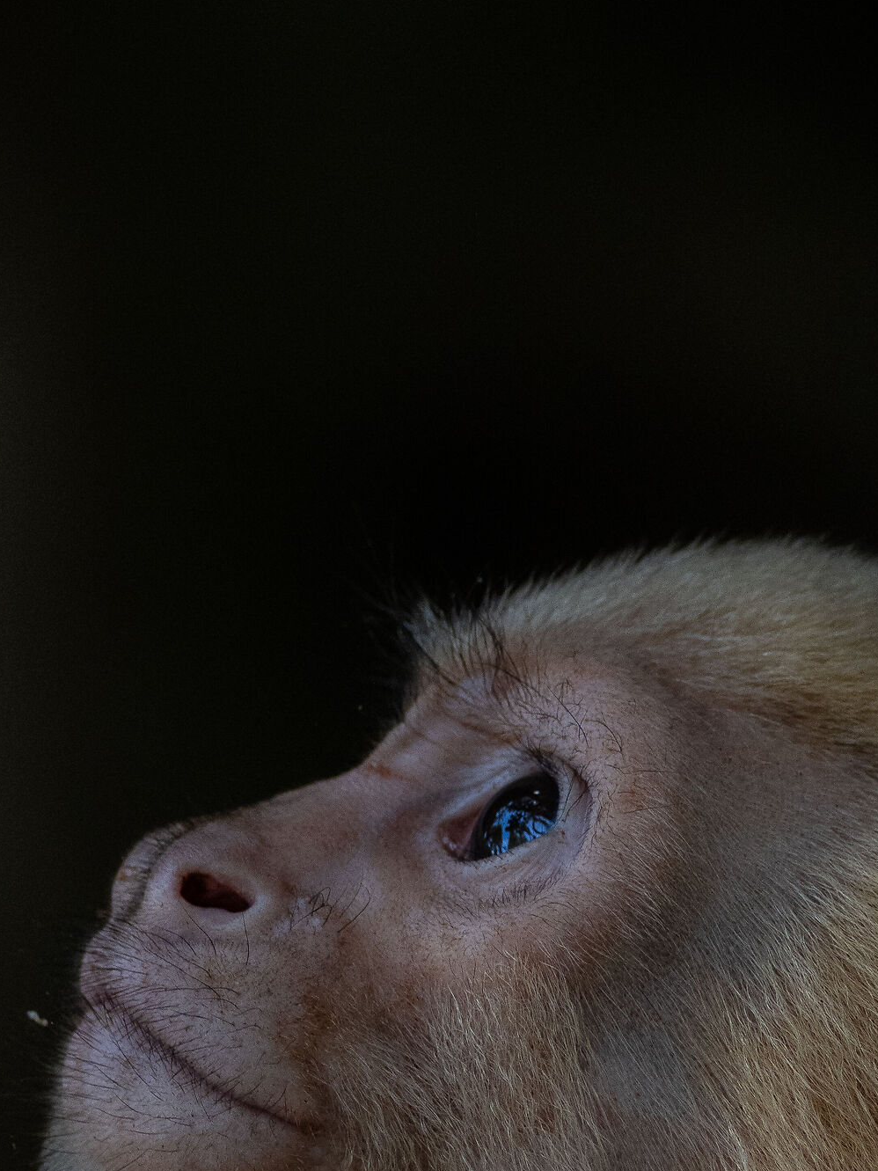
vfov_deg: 2.7
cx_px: 625
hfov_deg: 2.1
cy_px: 1021
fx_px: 24455
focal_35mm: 723
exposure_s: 1/320
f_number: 5.9
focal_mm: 200
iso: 800
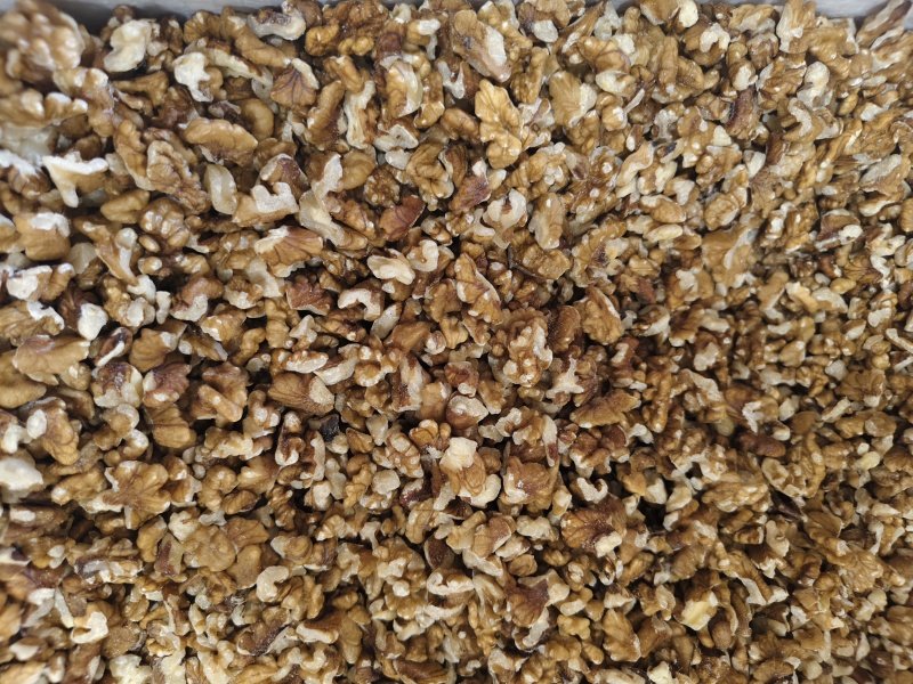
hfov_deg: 73.9
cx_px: 456
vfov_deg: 58.9
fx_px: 607
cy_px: 342
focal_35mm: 23
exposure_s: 1/50
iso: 941
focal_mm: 5.56
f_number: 1.88
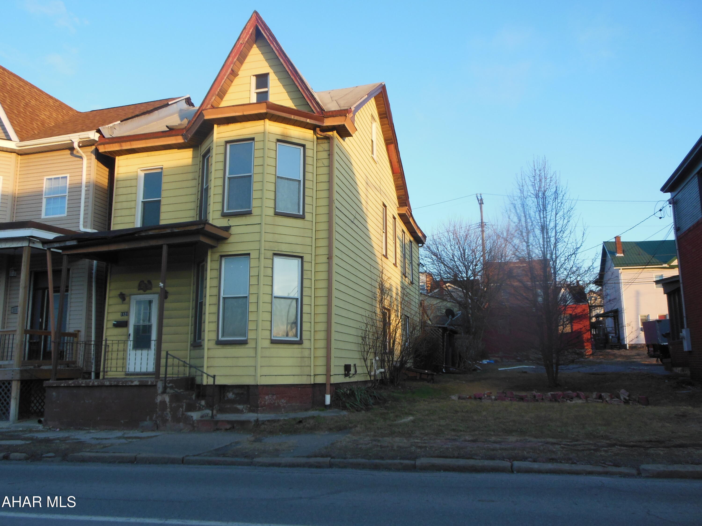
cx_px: 351
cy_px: 263
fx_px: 588
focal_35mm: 29
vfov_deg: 48.2
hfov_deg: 61.7
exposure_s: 1/250
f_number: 3.3
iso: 160
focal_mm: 5.2
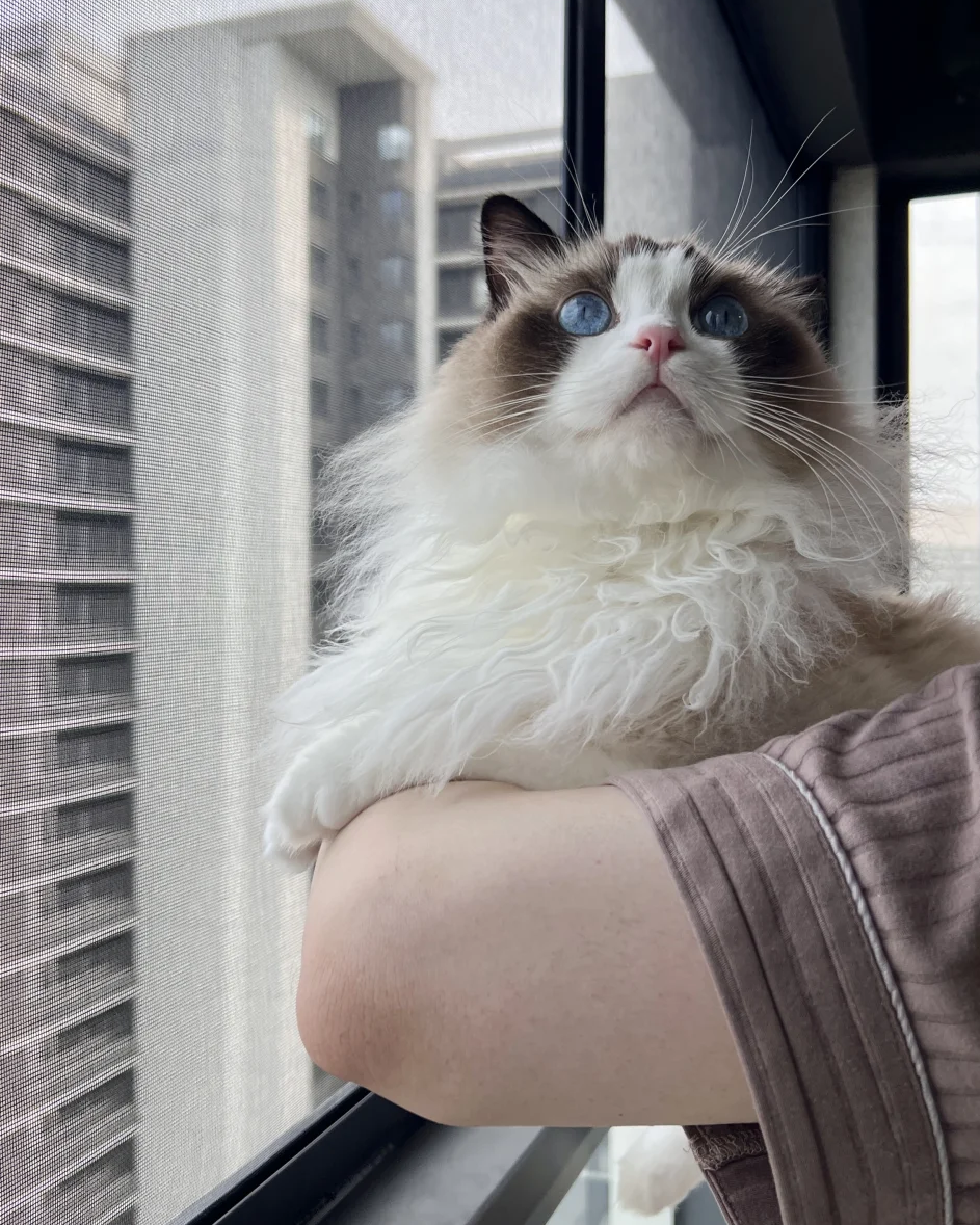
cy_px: 506
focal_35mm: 31
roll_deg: +2.9
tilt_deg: +1.2
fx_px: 1124
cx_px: 497
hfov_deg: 47.1
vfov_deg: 56.9
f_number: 1.5
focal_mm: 5.7
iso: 50
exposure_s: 1/846
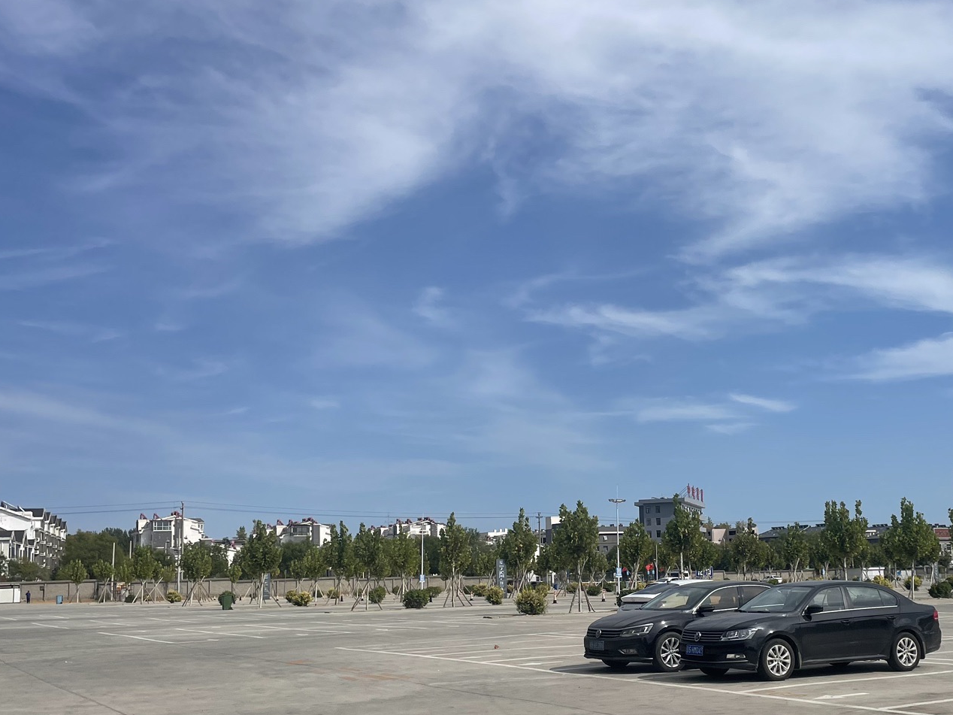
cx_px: 657
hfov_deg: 44.9
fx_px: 1129
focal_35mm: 41
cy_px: 435
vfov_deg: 35.0
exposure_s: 1/6494
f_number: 1.6
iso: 32
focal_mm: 4.2
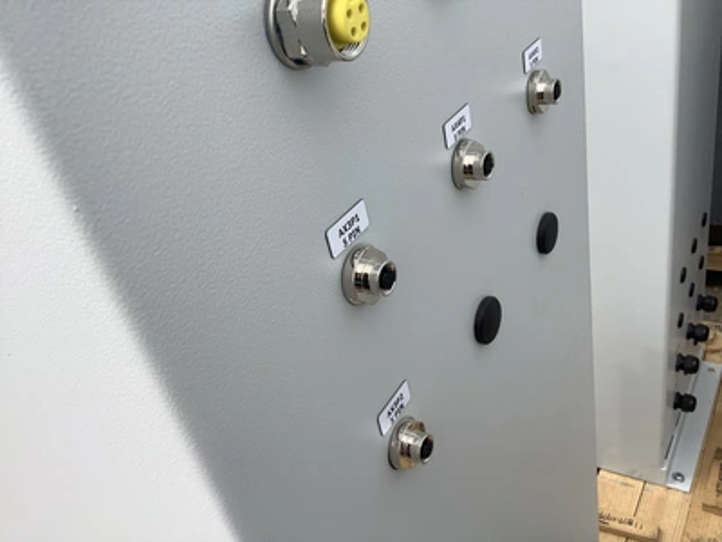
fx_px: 647
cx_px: 361
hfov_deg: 58.4
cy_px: 271
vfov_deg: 45.4
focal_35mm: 31
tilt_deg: -30.6
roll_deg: +14.2
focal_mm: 3.3
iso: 25
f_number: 2.4
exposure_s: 1/1538
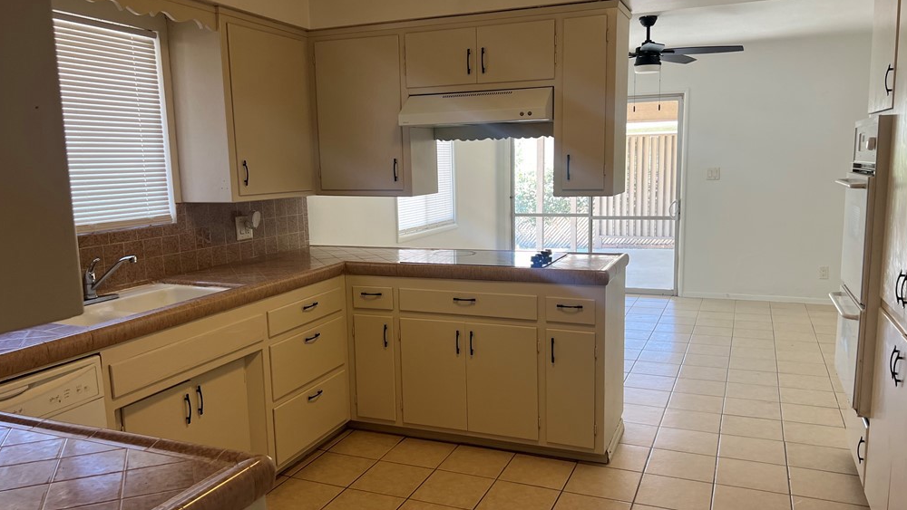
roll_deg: +1.8
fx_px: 698
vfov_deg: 40.2
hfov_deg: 66.1
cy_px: 265
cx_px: 454
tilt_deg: -9.2
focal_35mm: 29
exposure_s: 1/120
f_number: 1.5
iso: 100
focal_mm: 5.7
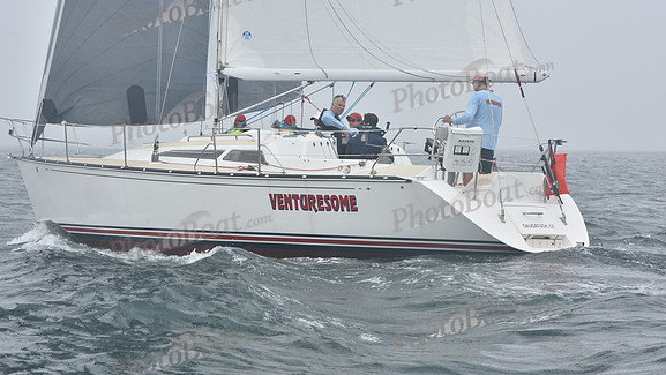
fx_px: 1767
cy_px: 159
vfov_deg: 12.1
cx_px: 332
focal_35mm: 100
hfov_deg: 21.4
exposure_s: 1/800
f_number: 10
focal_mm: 95
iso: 250
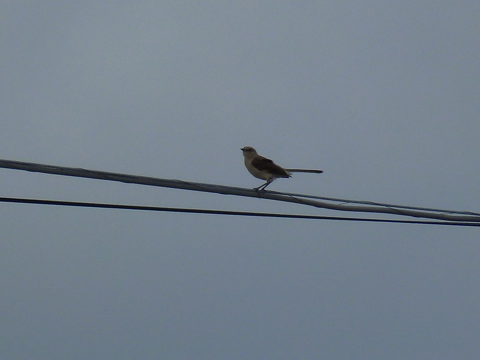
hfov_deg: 2.0
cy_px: 180
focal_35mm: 1013
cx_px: 240
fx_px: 14047
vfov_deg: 1.5
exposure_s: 1/800
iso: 100
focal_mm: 68.8
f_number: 5.9
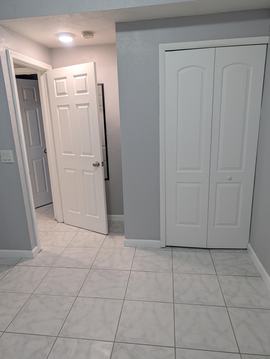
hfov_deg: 56.8
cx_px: 135
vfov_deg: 71.6
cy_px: 180
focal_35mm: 24
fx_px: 250
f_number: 1.68
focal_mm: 6.9
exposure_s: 1/120
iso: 287
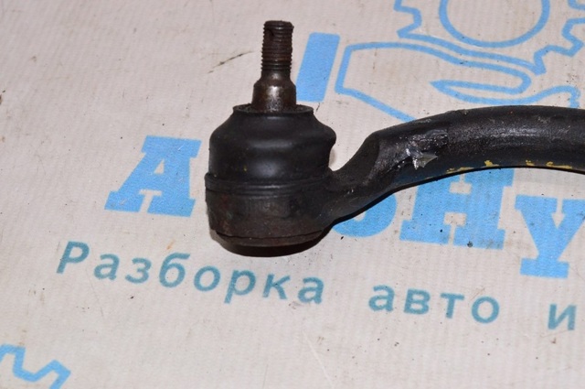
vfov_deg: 16.5
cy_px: 194
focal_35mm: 82
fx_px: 1339
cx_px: 292
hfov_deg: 24.6
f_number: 8
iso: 1600
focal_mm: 55
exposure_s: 1/200
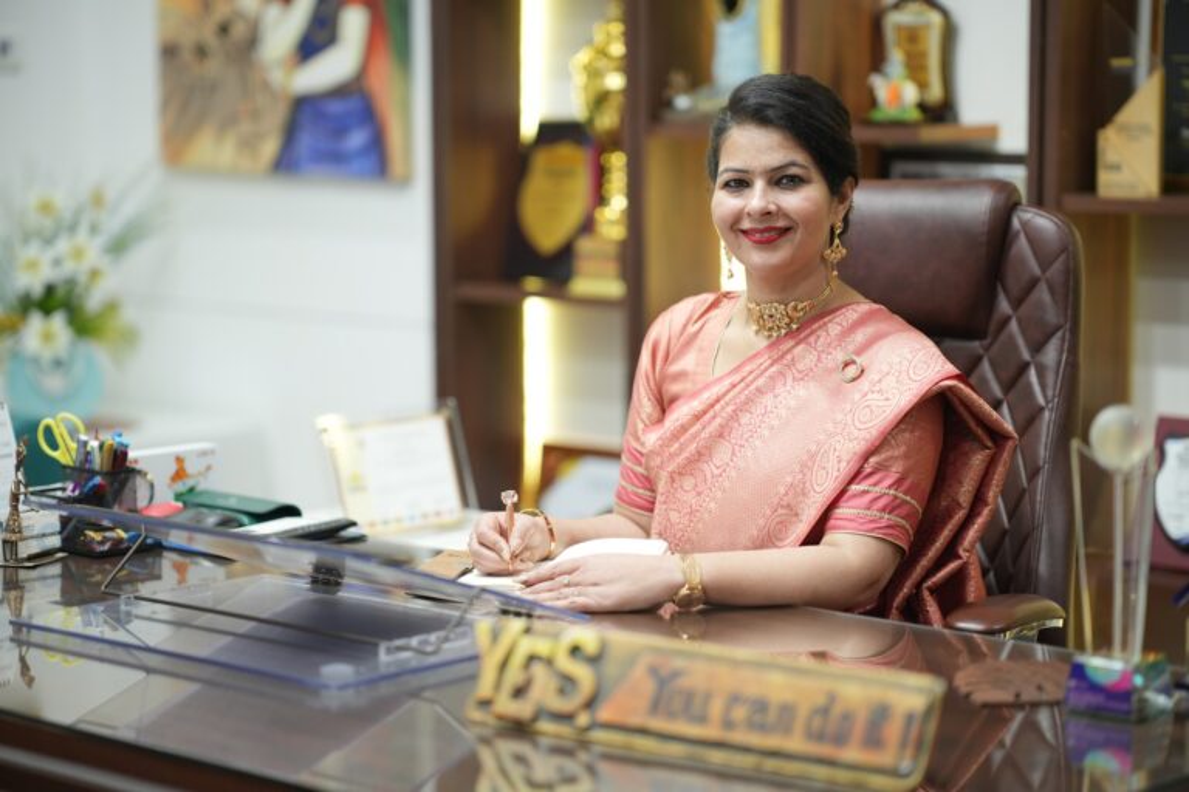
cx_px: 594
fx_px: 2807
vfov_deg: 16.1
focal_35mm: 85
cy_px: 396
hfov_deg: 23.9
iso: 1000
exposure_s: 1/160
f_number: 1.6
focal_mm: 85
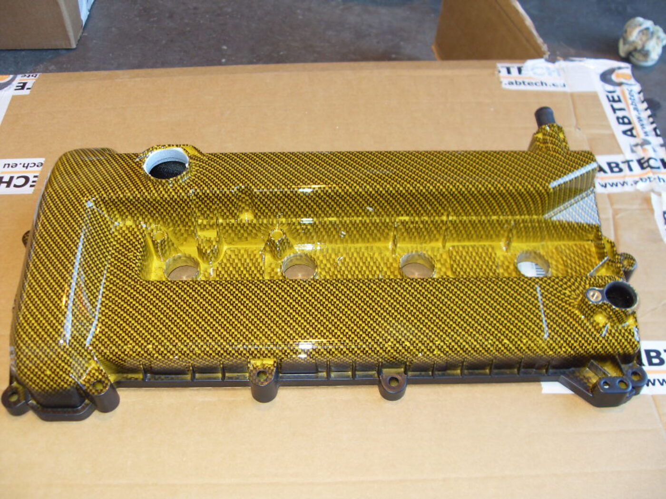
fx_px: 673
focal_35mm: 35
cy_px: 250
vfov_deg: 40.7
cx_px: 333
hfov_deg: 52.6
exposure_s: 1/45
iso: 100
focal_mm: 6.3
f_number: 2.8
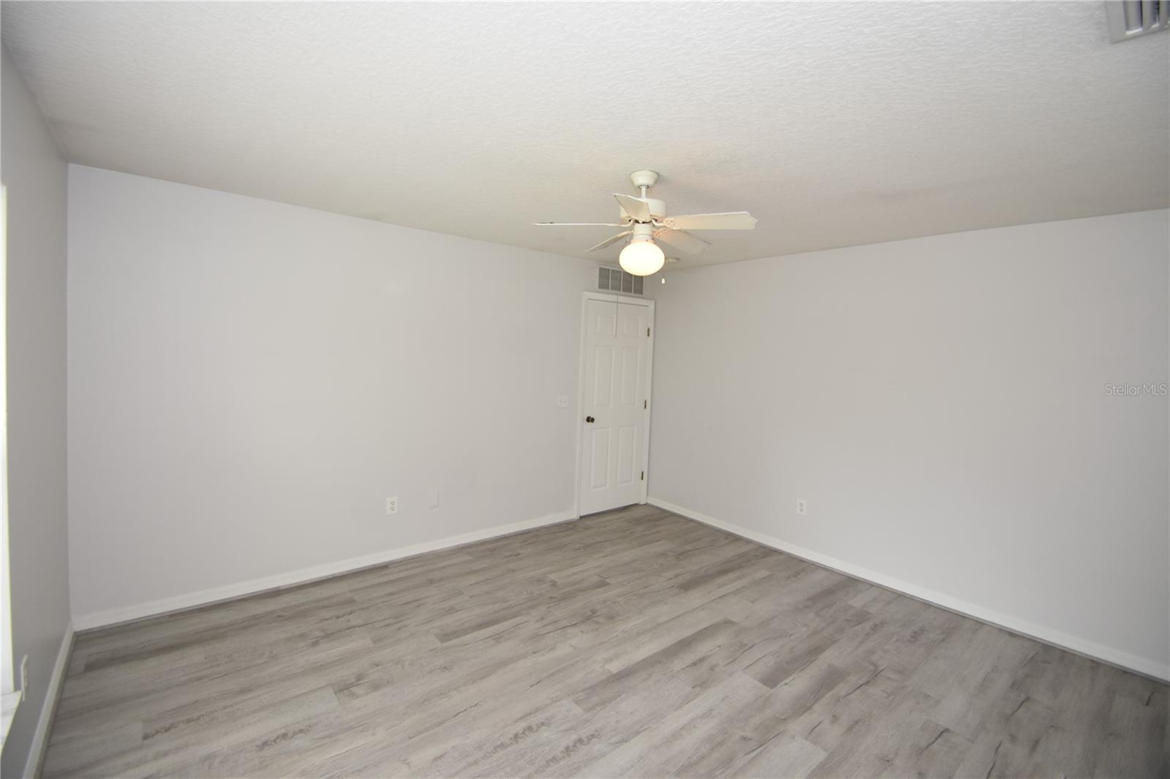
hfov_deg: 100.4
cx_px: 585
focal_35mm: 15
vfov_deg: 77.3
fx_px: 487
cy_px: 390
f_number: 4
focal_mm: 10
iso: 280
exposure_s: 1/60
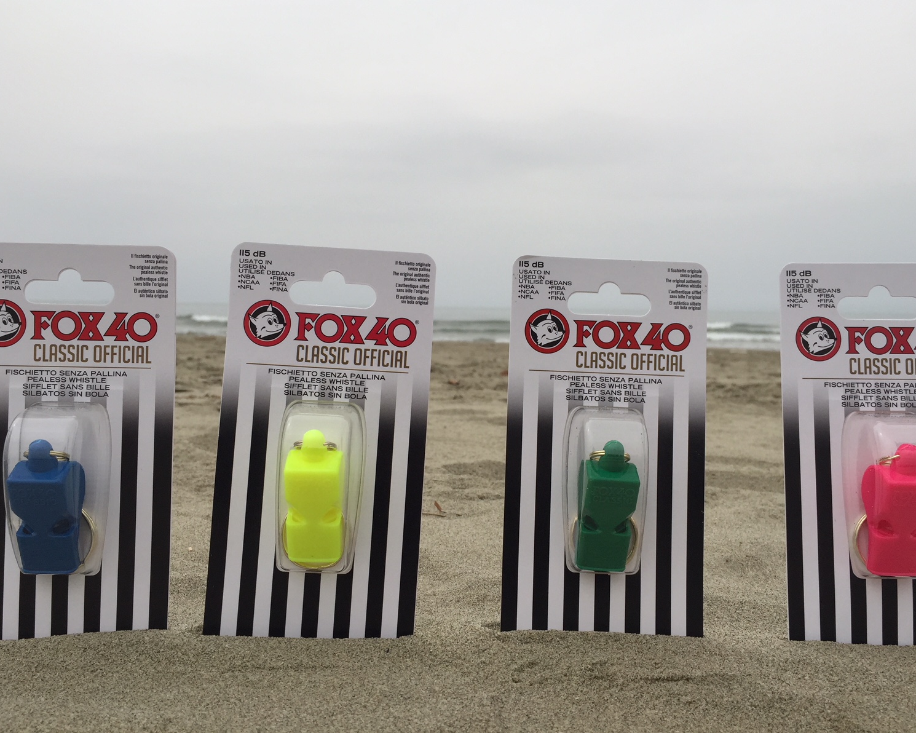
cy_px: 362
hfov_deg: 57.2
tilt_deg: -2.3
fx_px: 840
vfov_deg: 47.1
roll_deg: -2.1
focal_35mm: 31
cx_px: 476
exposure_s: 1/1980
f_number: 2.2
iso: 32
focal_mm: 4.15
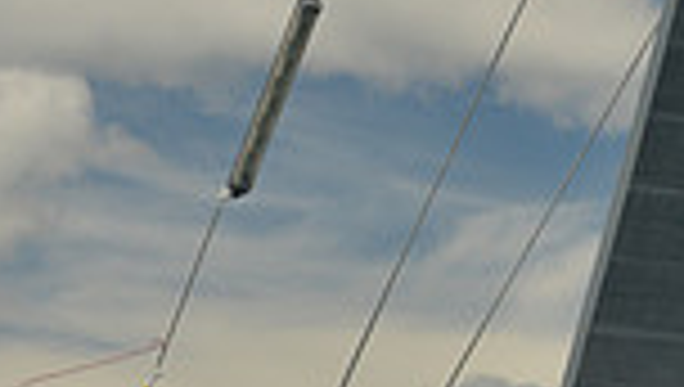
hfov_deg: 7.7
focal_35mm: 279
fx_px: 5067
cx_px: 596
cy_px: 1134
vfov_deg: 4.2
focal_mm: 70
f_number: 6.3
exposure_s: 1/1000
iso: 400
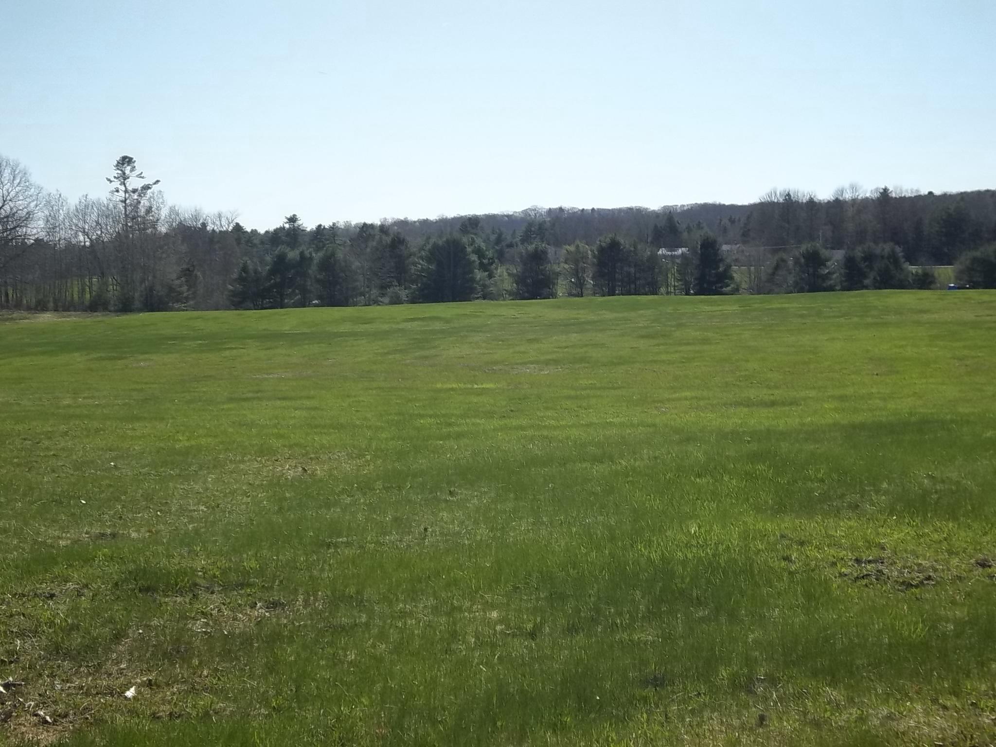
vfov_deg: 32.9
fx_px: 1266
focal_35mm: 44
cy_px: 374
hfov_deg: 42.9
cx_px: 498
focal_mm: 7.8
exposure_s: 1/100
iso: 80
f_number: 11.3
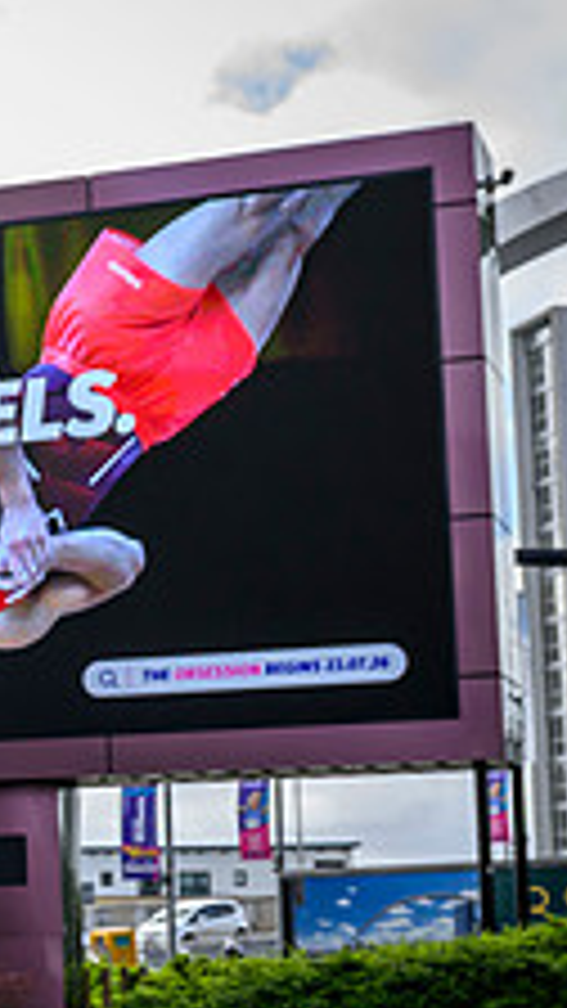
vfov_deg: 19.2
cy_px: 650
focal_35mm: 111
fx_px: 2967
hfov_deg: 10.0
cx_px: -612
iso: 500
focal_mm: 41
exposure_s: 1/1000
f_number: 6.3
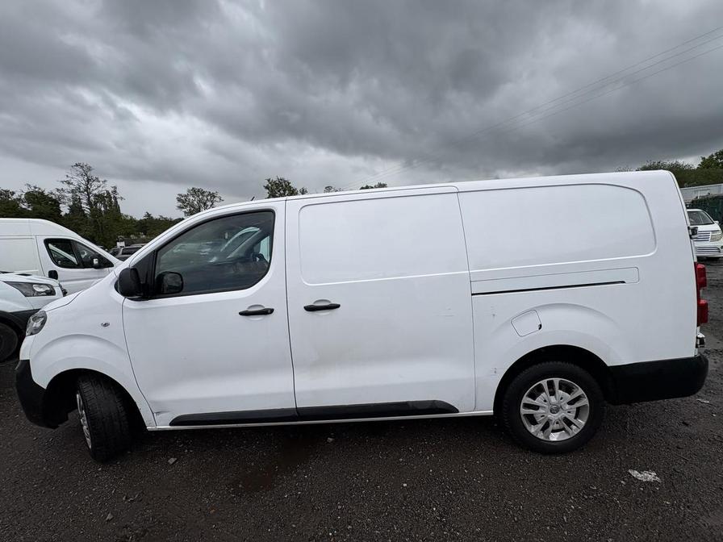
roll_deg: +0.7
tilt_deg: +0.3
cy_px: 271
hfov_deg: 102.1
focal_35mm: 14
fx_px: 292
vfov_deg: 85.7
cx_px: 362
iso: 50
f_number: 2.2
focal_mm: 2.22
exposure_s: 1/2208
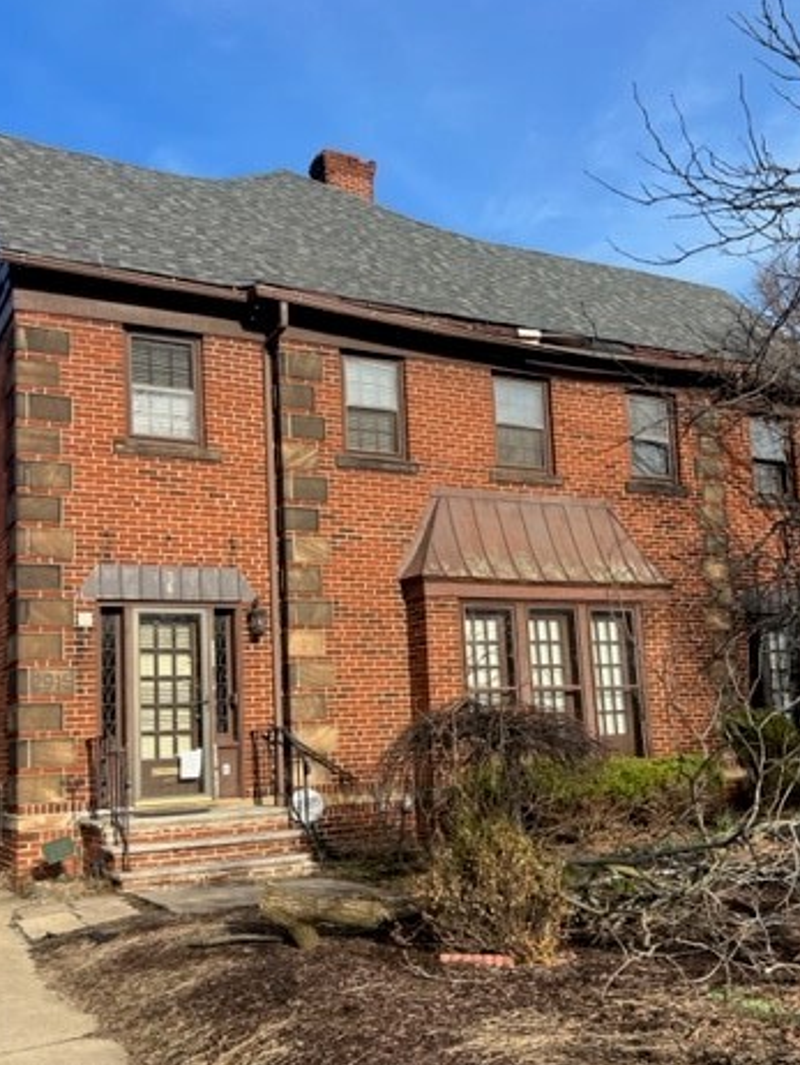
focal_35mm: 36
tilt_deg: +7.5
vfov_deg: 51.2
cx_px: 415
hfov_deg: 39.7
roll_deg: +3.1
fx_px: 1108
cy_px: 602
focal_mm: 5.7
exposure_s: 1/2045
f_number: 1.5
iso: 50
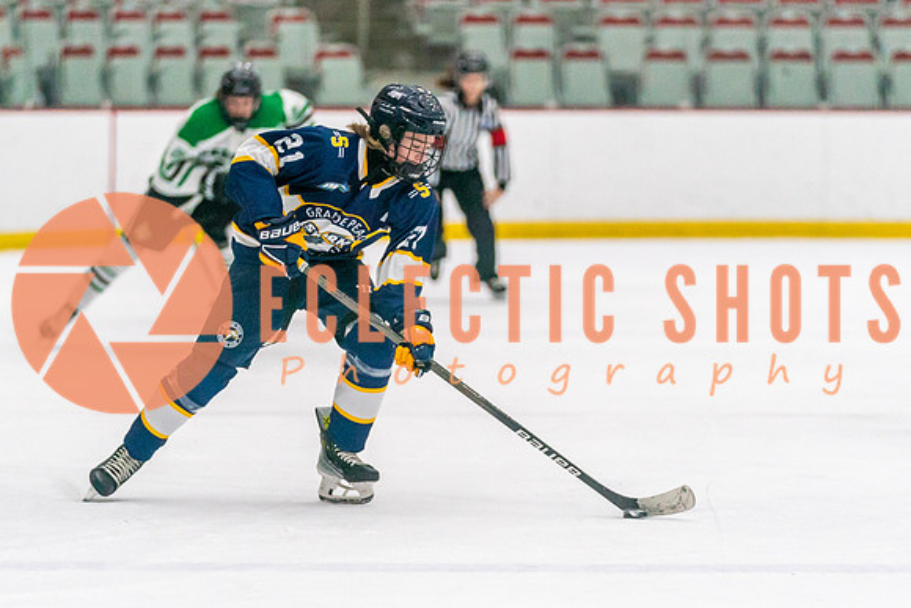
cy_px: 334
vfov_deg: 5.2
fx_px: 6638
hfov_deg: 7.8
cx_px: 378
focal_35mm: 262
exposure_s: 1/1250
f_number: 2.8
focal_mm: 168
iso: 3200
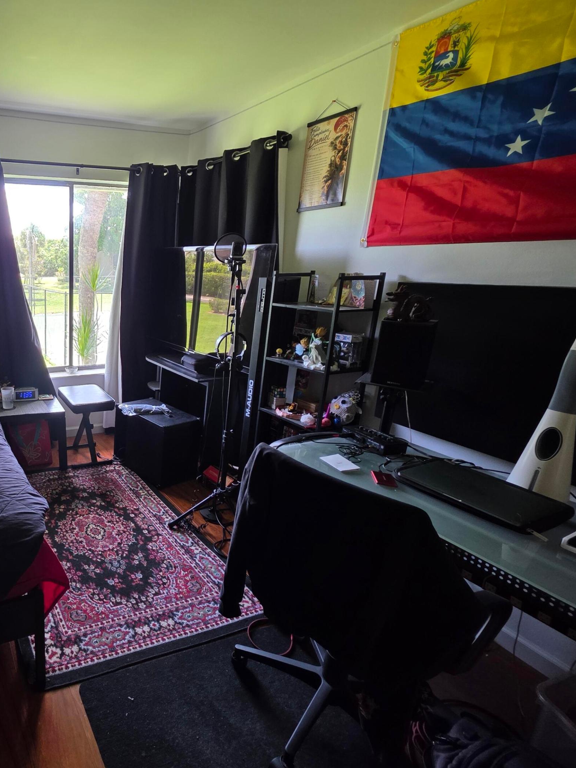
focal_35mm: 18
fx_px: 399
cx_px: 69
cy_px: 375
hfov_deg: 61.6
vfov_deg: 87.7
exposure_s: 1/120
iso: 100
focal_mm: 2.2
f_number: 1.9
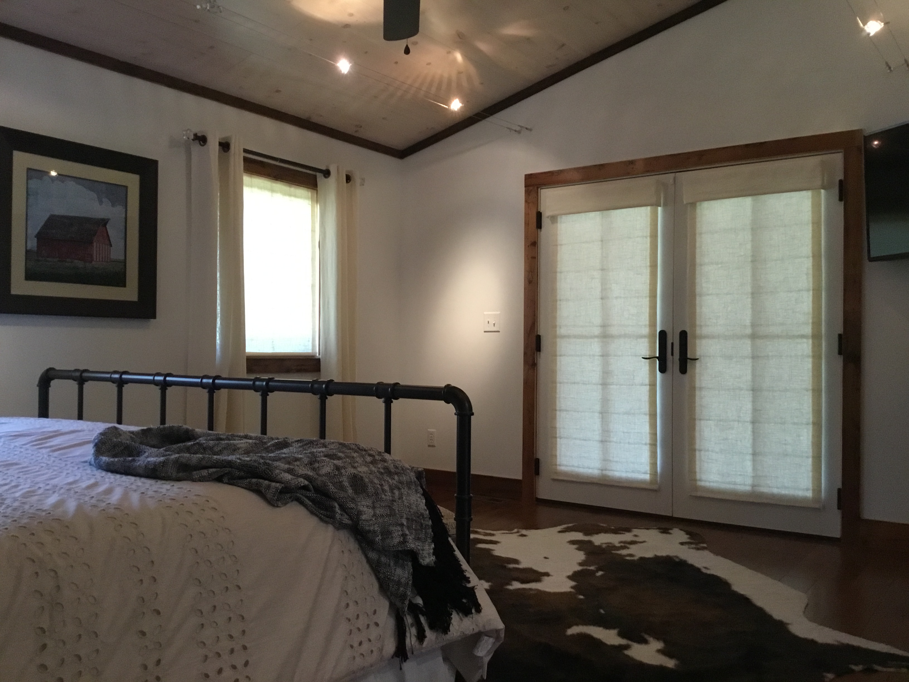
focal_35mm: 31
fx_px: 814
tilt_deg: +0.5
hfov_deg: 58.4
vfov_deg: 45.4
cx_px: 454
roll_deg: -0.2
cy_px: 341
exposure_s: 1/30
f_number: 2.4
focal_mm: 3.3
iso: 200
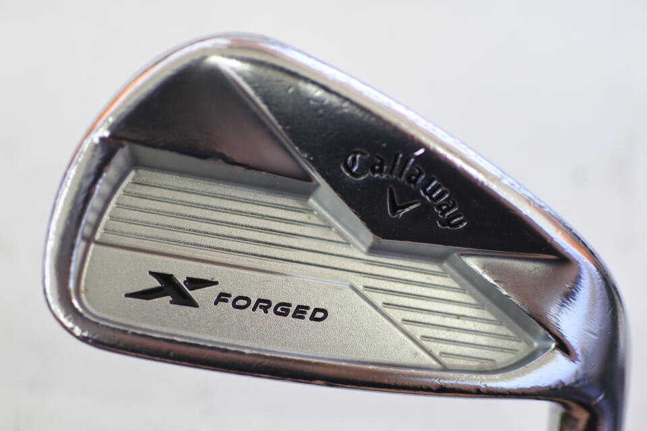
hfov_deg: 40.3
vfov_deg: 27.5
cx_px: 324
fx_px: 881
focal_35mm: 49
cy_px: 216
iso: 640
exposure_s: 1/250
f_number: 1.8
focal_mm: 18.5
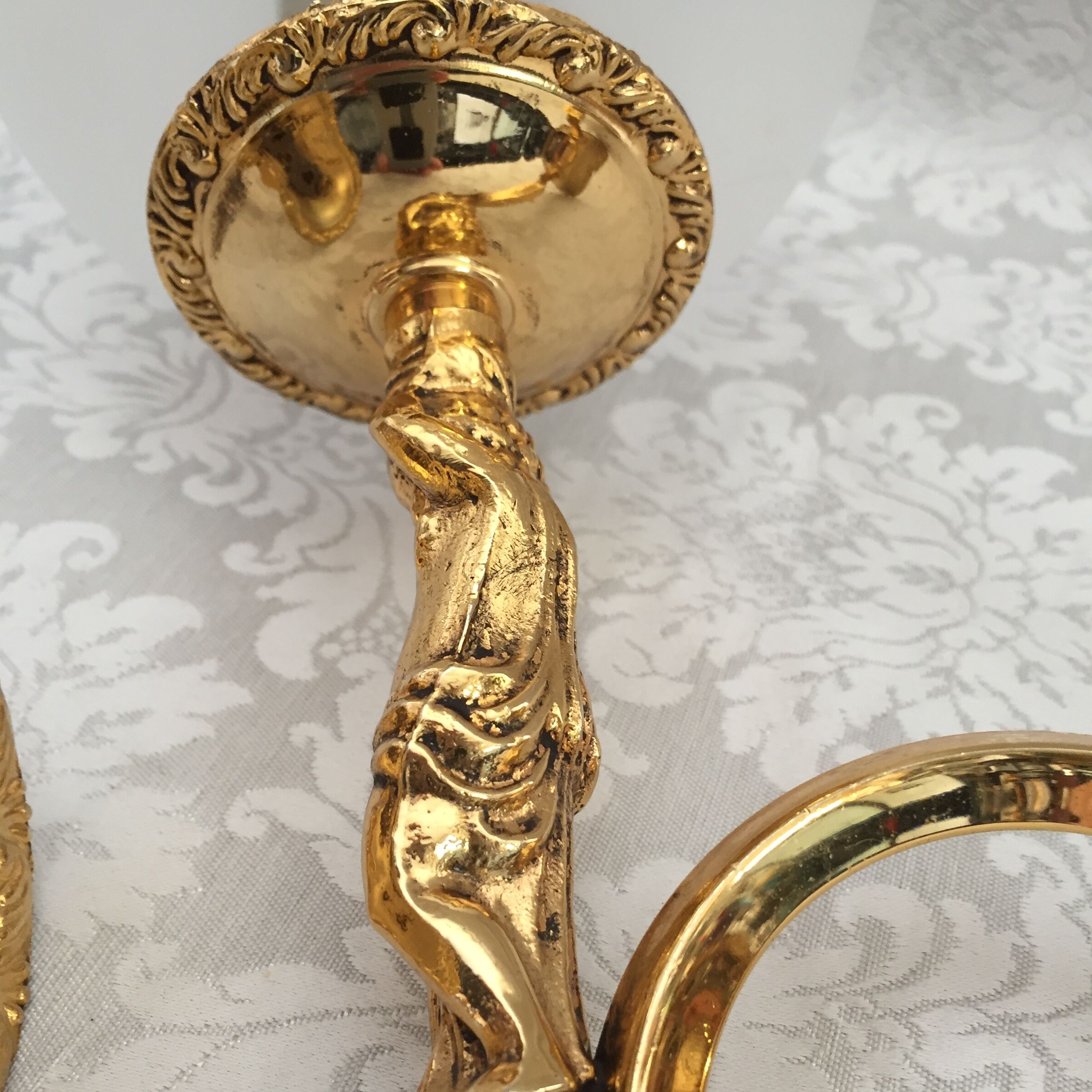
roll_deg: -2.8
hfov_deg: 47.2
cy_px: 626
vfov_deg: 47.1
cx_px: 535
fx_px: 1249
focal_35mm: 35
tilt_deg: -41.4
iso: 100
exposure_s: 1/33
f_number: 2.2
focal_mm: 4.15
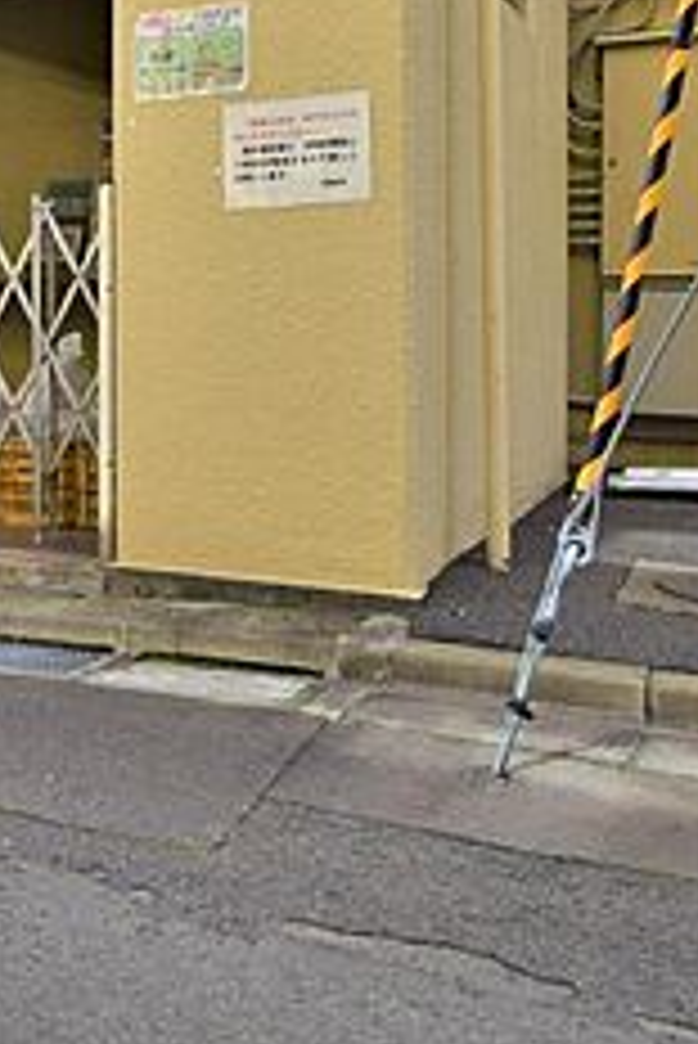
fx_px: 900
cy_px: 81
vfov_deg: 52.1
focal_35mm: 31
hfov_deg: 37.6
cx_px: -9
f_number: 10
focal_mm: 10
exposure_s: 1/320
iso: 400
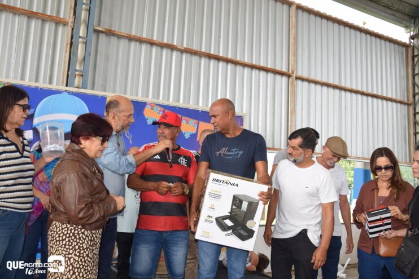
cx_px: 210
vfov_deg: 41.7
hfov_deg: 59.5
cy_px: 140
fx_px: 367
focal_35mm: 32
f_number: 5.6
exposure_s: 1/125
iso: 160
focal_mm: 21
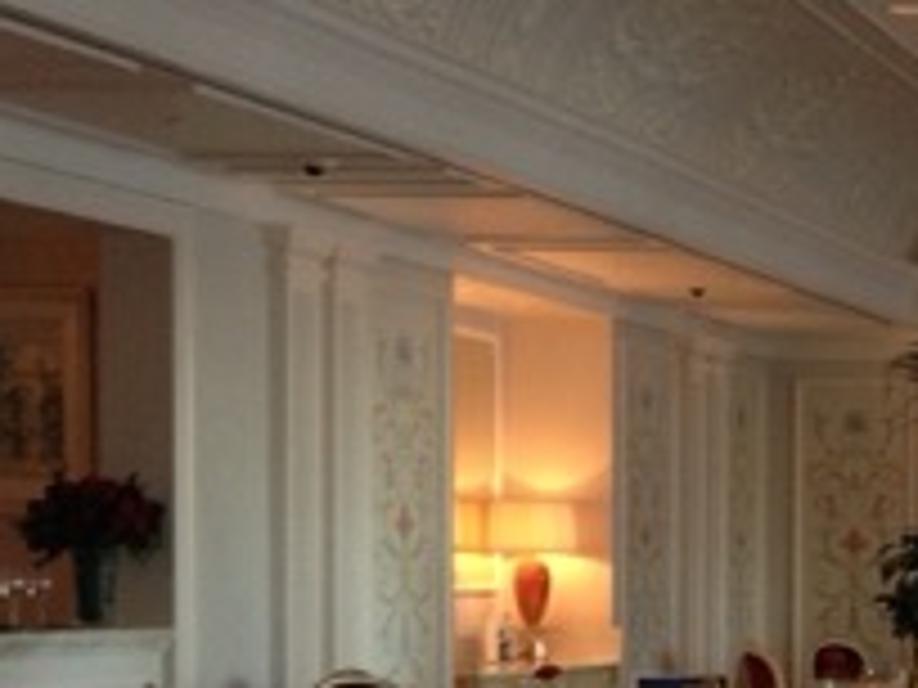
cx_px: 1179
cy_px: 688
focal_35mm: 110
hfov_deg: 16.9
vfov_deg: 13.3
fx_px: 2917
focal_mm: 4.28
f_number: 2.4
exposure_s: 1/20
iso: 100
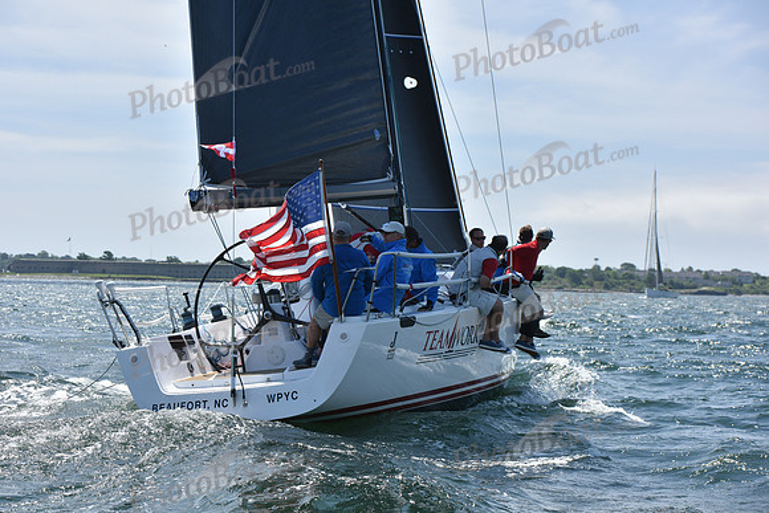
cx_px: 384
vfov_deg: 19.5
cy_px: 256
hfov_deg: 28.8
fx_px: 1496
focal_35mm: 70
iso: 250
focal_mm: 70
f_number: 7.1
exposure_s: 1/1250
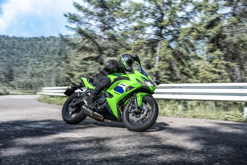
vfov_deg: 35.1
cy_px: 82
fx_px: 261
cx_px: 124
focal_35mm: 38
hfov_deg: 50.7
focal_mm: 38
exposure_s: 1/2500
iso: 800
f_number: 6.3
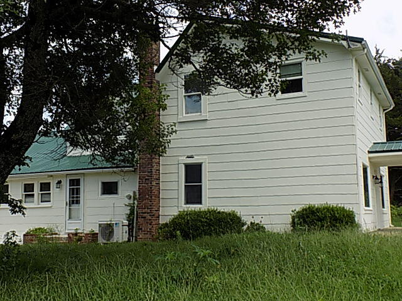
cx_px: 201
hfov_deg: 45.8
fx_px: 476
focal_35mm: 41
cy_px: 150
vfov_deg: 35.1
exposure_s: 1/500
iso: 80
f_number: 3.6
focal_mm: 7.3
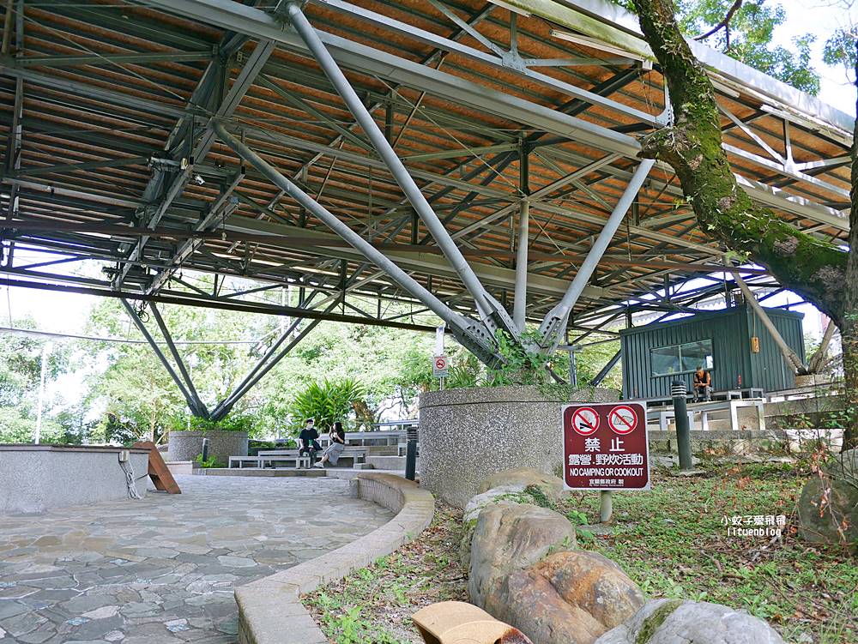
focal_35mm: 28
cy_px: 322
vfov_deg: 49.8
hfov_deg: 63.4
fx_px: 694
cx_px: 429
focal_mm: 14
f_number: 2.5
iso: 200
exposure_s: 1/200
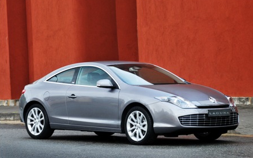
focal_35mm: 179
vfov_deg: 7.3
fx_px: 1234
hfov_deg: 11.7
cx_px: 126
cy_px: 77
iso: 200
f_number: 7.1
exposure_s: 1/2
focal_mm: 116
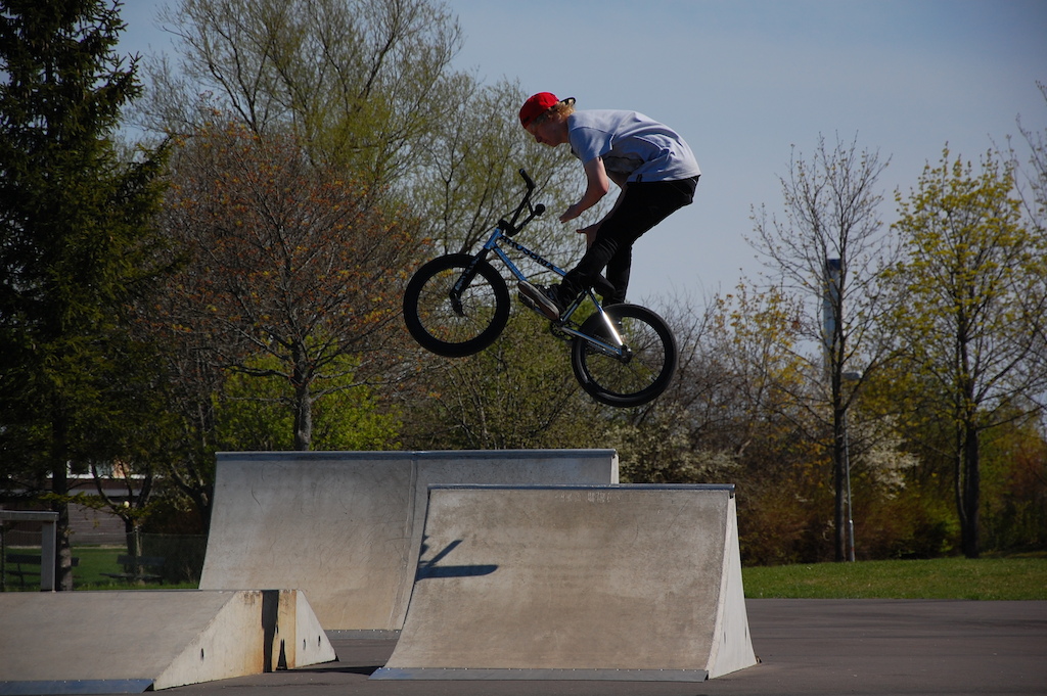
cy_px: 348
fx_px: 4577
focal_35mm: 158
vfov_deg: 8.7
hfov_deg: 13.1
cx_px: 524
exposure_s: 1/1600
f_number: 5.6
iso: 200
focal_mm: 105
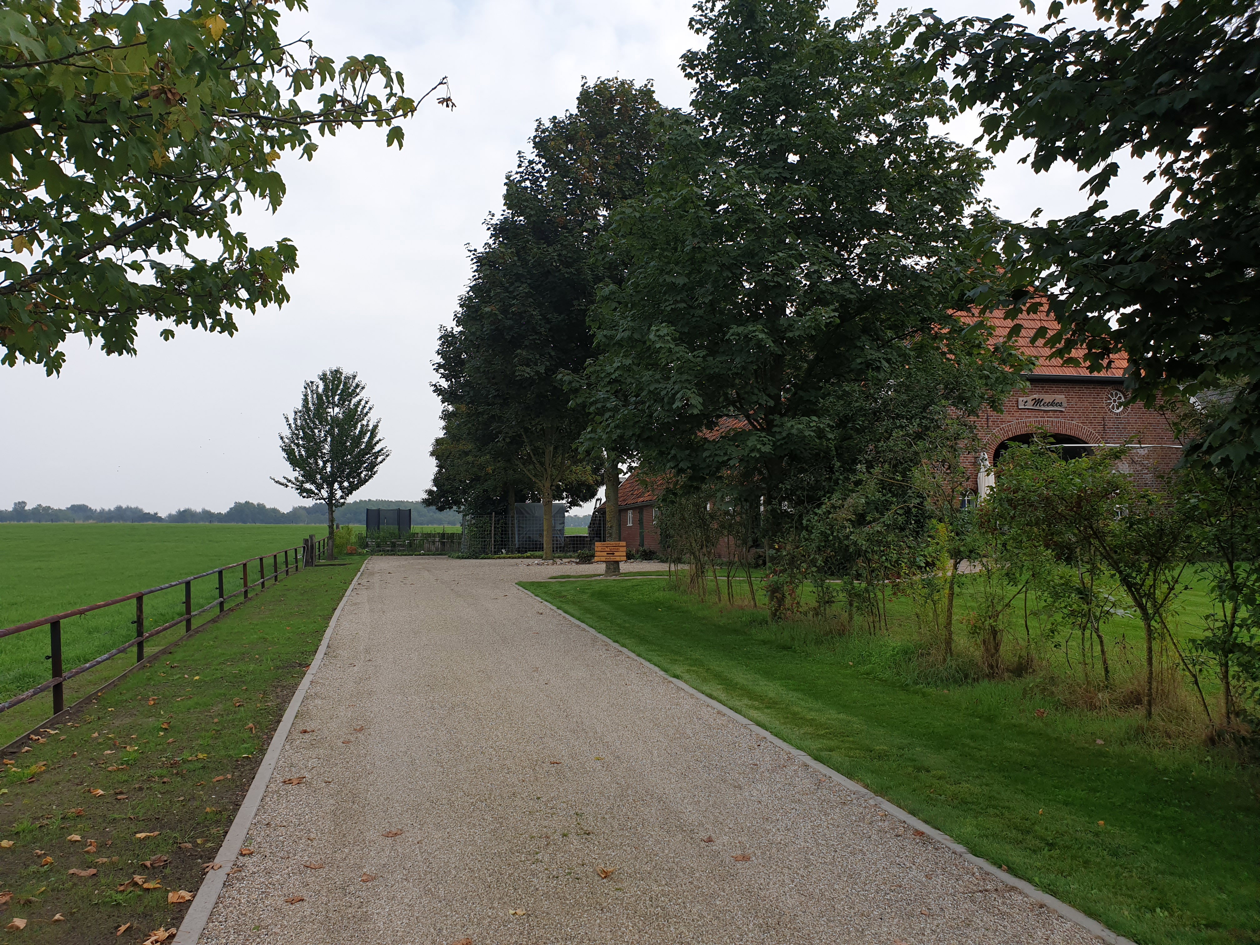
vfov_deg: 53.1
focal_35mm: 26
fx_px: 946
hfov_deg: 67.3
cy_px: 472
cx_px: 630
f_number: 2.4
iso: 50
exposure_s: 1/1112
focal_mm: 4.3
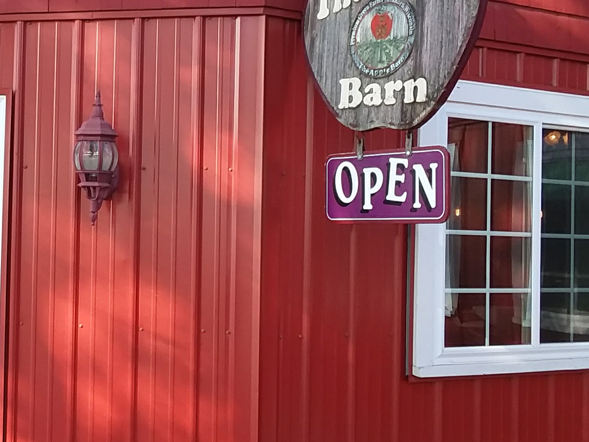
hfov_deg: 30.0
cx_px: 70
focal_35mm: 62
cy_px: 214
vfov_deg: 23.7
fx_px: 1055
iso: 40
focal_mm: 2.47
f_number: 1.9
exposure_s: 1/233
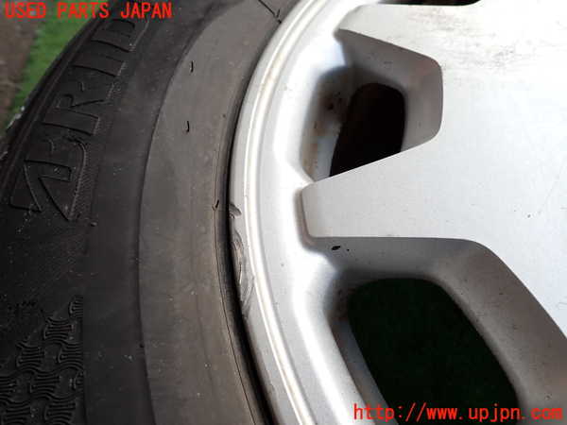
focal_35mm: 25
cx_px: 284
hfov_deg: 69.4
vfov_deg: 54.9
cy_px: 212
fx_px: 409
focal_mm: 4.5
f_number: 2.8
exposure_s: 1/200
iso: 100
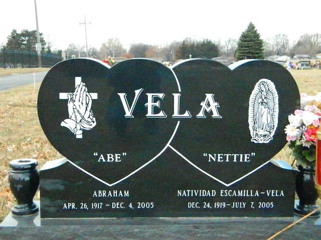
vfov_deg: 30.9
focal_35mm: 47
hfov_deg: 40.4
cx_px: 160
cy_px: 120
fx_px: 436
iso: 6400
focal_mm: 8.4
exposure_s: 1/1000
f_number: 10.2
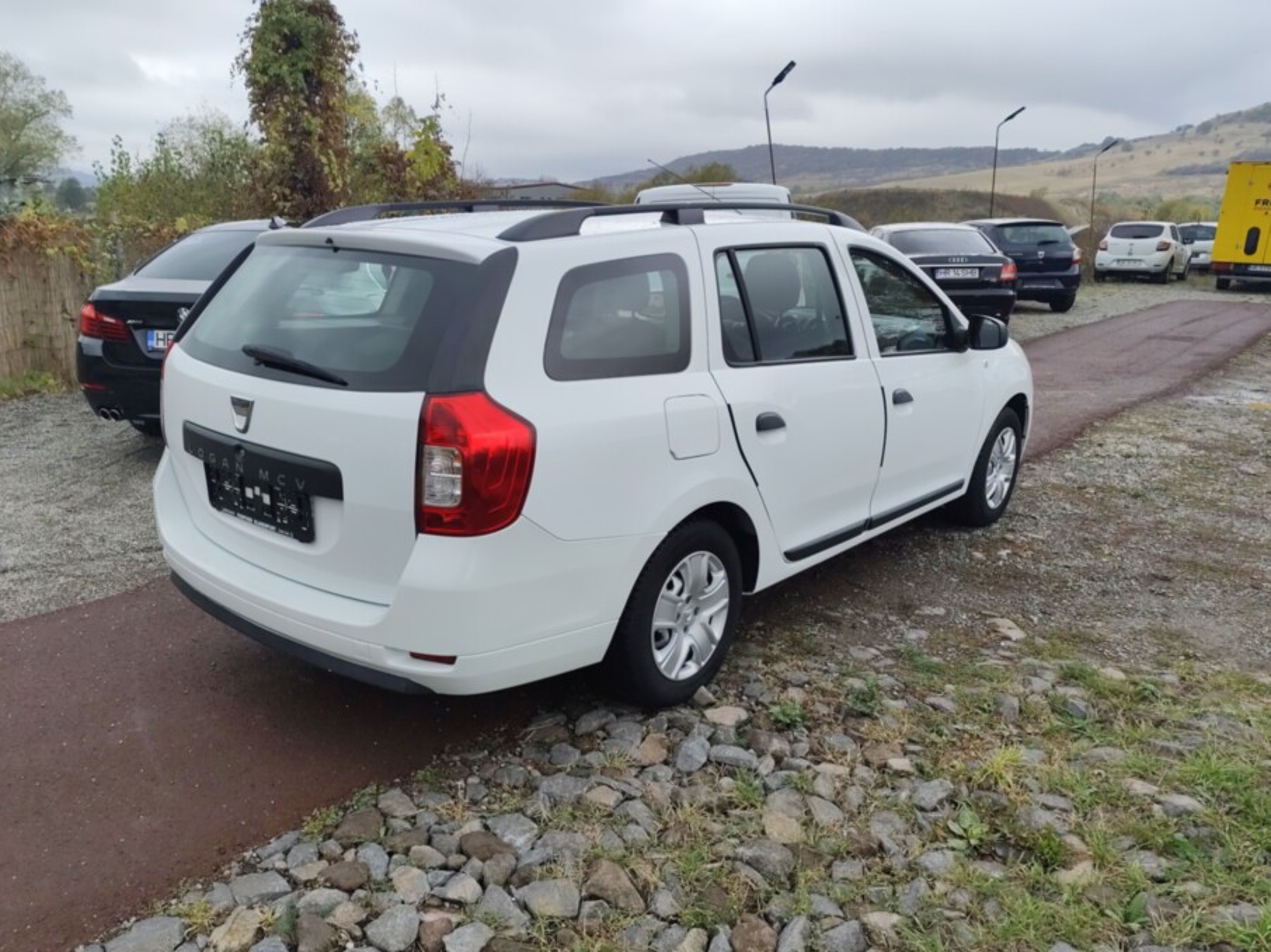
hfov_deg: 67.3
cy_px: 526
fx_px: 954
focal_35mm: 26
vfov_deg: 52.9
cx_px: 619
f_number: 1.65
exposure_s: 1/568
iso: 50
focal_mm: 6.19
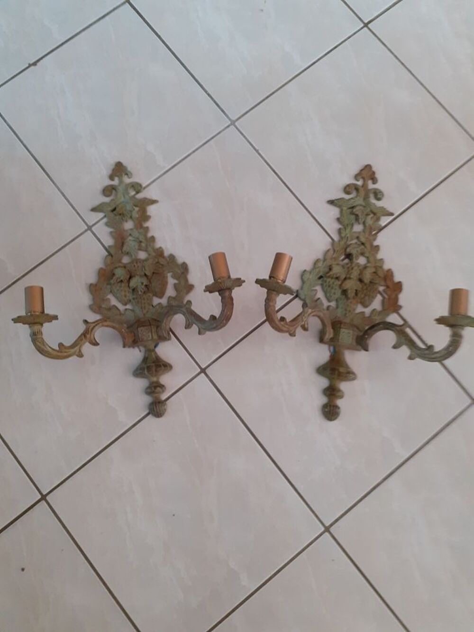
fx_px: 493
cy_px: 316
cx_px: 237
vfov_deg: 65.3
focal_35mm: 27
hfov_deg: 51.4
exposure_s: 1/50
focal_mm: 3.6
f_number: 1.9
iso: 200
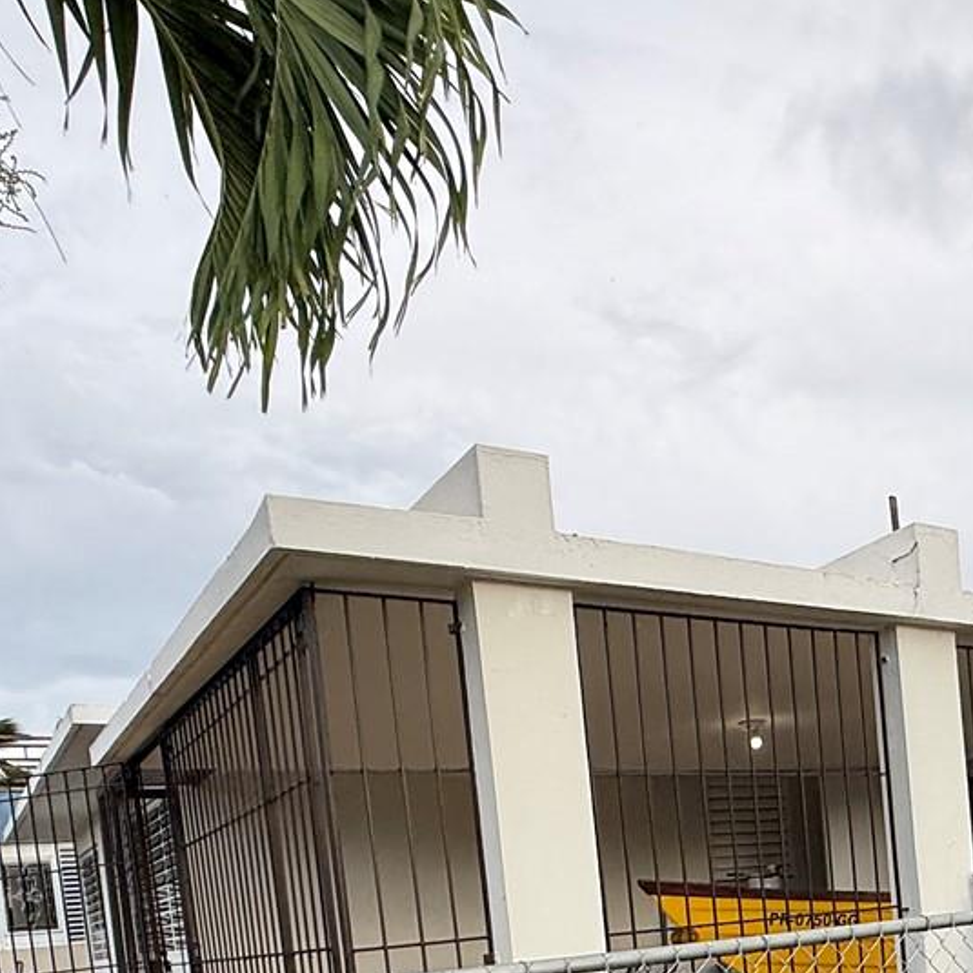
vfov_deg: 39.7
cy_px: 966
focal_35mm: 37
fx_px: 1177
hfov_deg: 42.0
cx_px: 840
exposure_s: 1/316
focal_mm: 2.22
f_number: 2.2
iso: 50
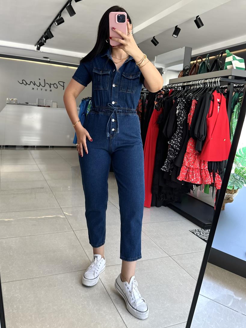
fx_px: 256
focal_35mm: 27
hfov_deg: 51.3
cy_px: 151
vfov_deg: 65.2
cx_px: 114
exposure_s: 1/111
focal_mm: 6.86
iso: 64
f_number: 1.78
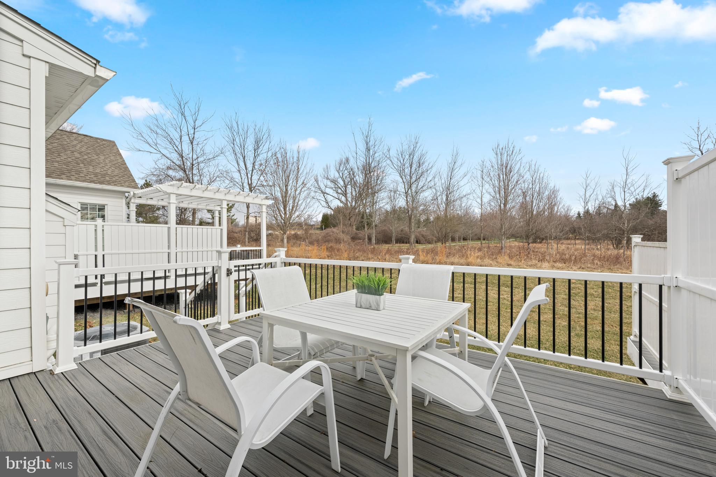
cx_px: 358
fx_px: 278
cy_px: 238
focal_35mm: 14
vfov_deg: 81.2
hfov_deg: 104.3
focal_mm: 14
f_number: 8
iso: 320
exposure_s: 1/250
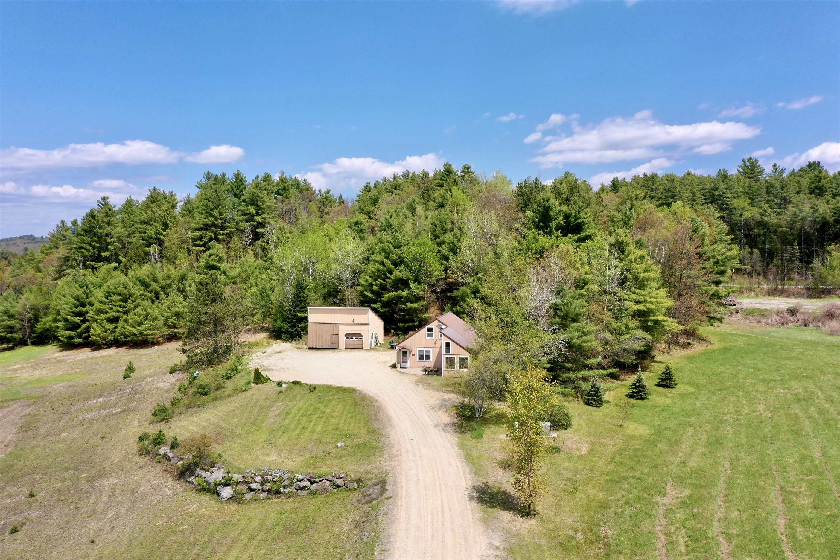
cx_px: 420
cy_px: 280
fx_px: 653
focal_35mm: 28
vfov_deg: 46.4
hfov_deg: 65.5
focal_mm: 10.26
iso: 100
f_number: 6.3
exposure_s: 1/500
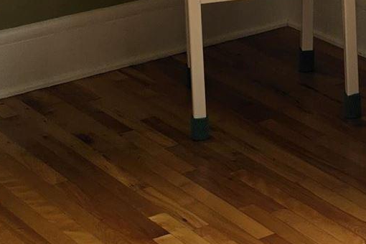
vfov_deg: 9.1
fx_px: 1464
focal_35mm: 144
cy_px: -179
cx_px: 450
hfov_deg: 13.8
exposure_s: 1/180
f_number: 1.4
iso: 40
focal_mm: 6.5
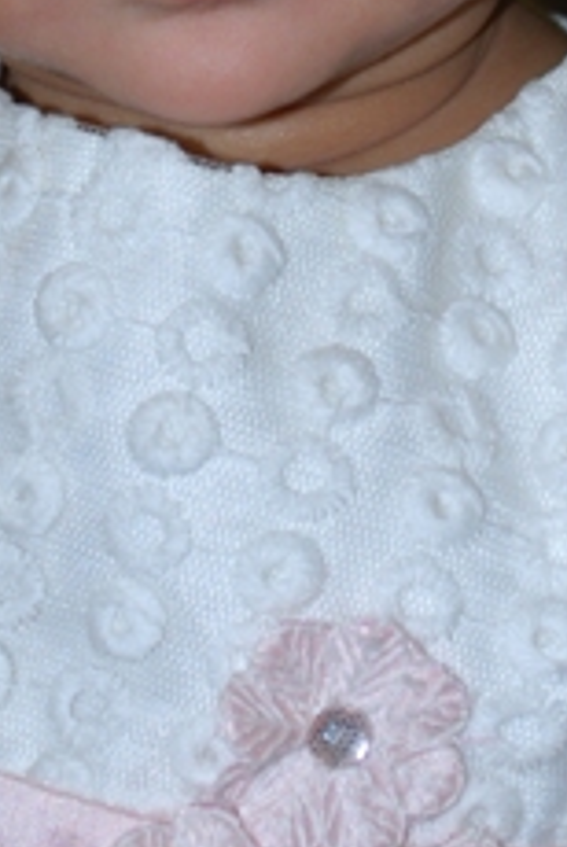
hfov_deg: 8.1
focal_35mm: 171
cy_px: 28
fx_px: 4019
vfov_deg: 11.9
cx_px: 166
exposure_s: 1/60
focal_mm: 35
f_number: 5.3
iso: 200
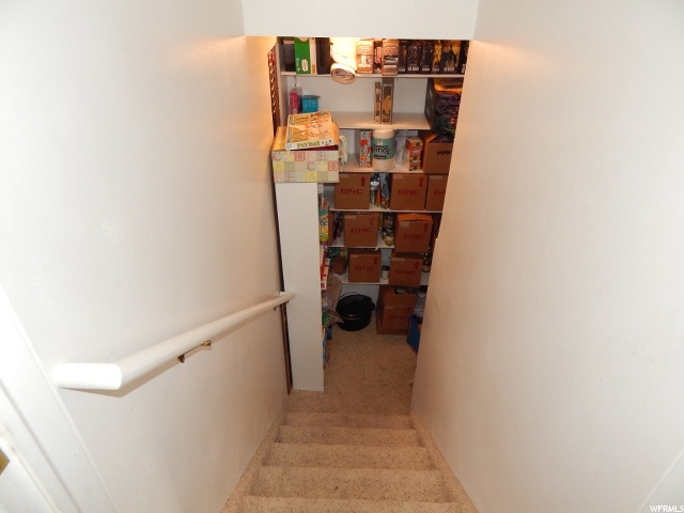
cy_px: 256
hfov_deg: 73.9
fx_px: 454
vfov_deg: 58.9
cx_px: 342
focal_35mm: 23
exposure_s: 1/30
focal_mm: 4
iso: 200
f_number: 3
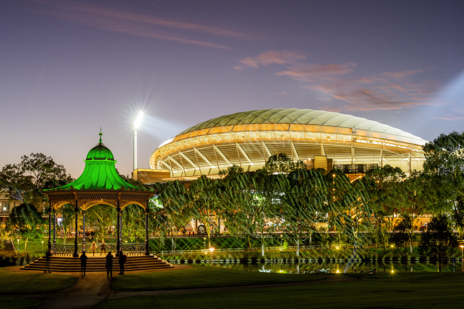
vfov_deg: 27.0
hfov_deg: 39.6
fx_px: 644
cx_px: 232
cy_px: 154
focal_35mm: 50
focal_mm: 50
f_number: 10
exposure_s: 1/1.25
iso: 800
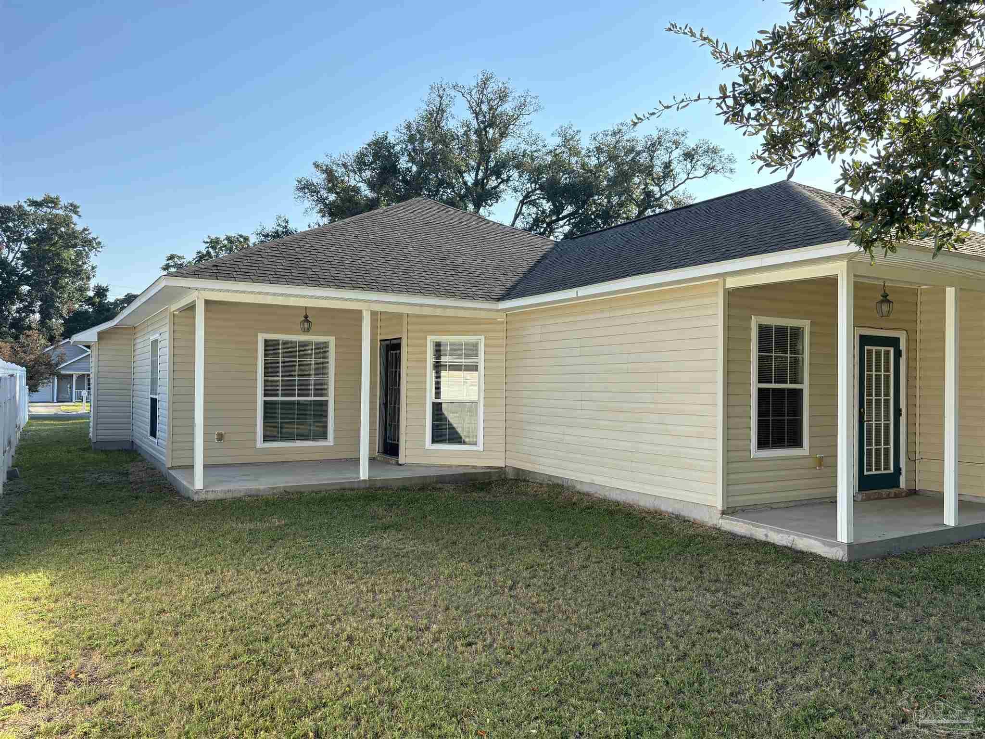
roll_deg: -0.6
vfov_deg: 53.1
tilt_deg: +1.1
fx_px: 740
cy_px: 370
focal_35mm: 26
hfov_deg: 67.3
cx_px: 492
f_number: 1.6
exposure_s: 1/654
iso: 50
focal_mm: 5.96
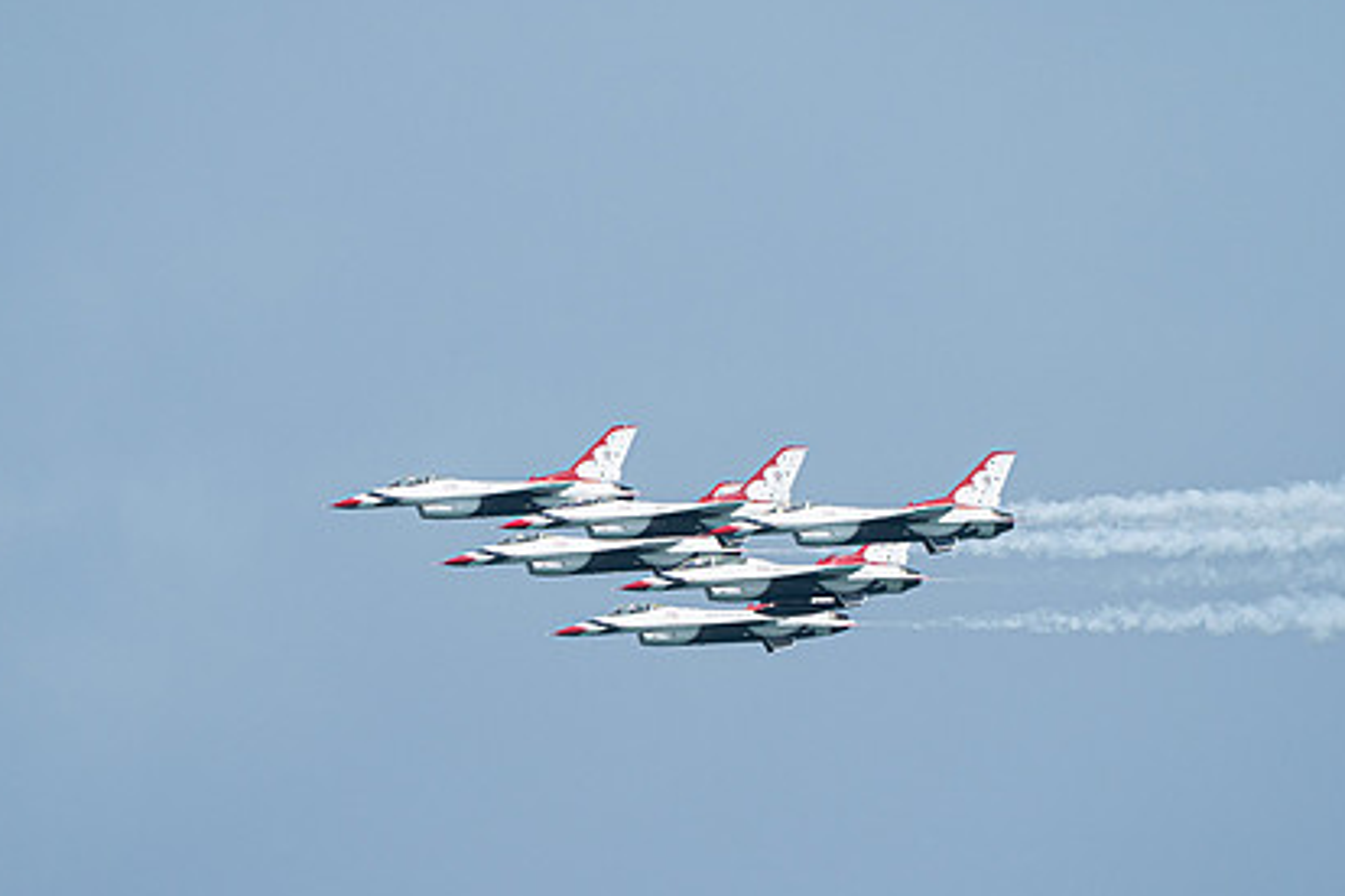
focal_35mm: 560
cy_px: 563
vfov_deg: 2.5
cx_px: 582
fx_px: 20921
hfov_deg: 3.7
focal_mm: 400
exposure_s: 1/2000
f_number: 10
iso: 640
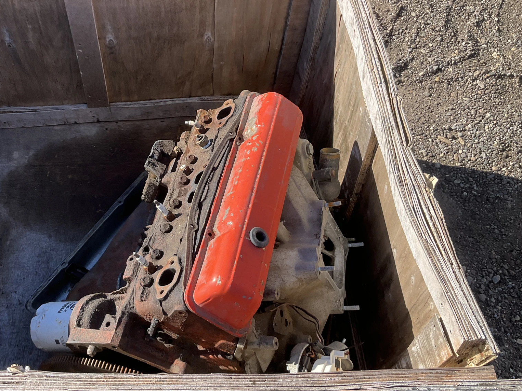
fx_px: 573
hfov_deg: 48.3
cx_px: 184
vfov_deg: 37.7
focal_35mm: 38
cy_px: 195
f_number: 1.8
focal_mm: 3
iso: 25
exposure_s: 1/446
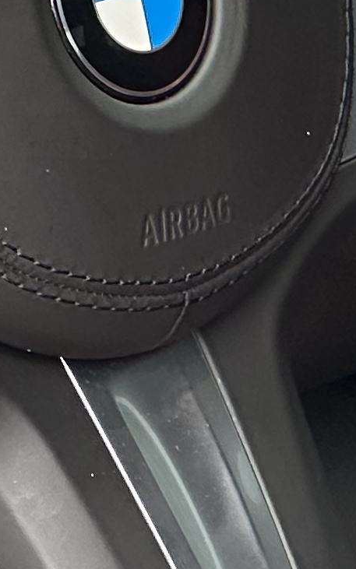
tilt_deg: -21.0
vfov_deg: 4.7
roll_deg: +0.9
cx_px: 78
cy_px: -40
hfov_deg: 2.9
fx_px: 6984
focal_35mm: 450
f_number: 2.8
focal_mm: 9
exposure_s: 1/99
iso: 100
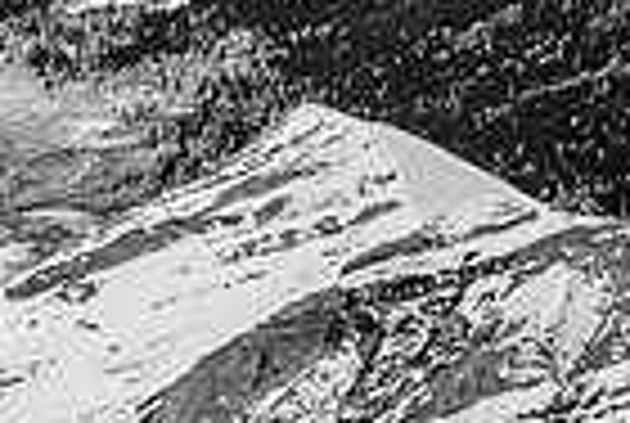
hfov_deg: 5.8
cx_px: -644
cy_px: -353
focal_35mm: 343
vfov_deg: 4.0
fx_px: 6015
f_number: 8
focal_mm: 30.26
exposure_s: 1/100
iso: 100
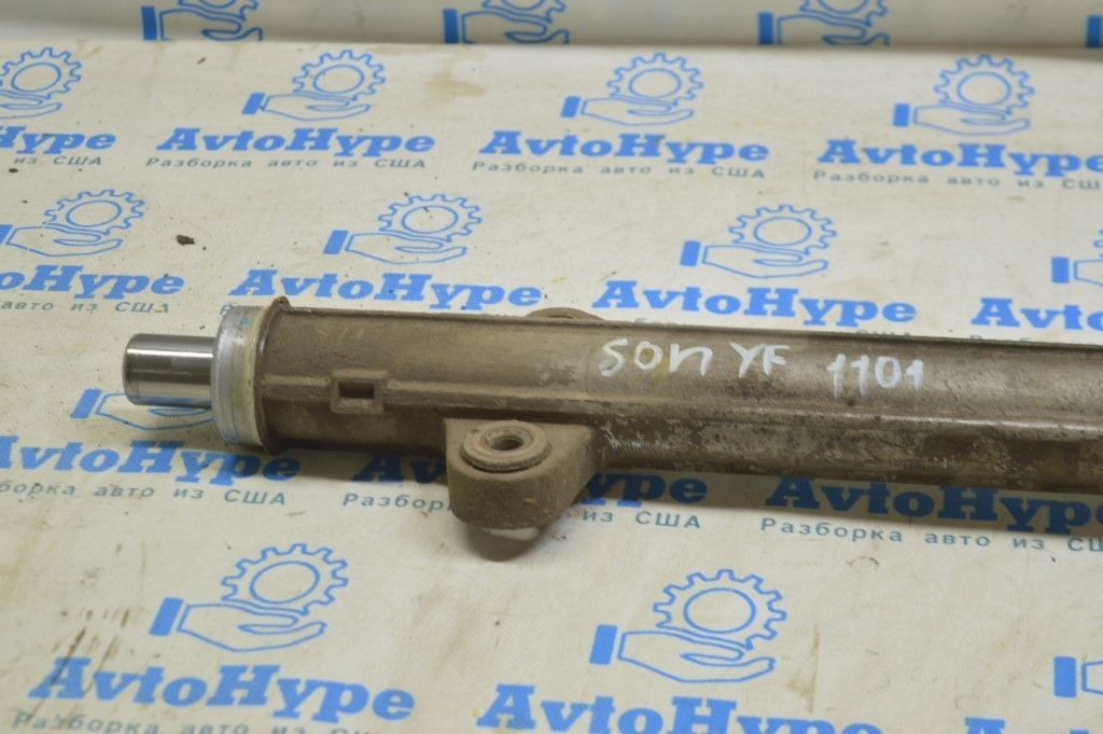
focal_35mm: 82
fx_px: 2526
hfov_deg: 24.6
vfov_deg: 16.5
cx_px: 552
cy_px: 367
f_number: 5.6
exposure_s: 1/20
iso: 400
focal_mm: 55
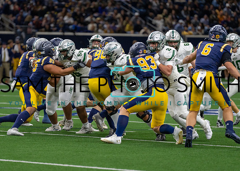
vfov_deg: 5.8
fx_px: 1676
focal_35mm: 246
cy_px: 96
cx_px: 91
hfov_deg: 8.2
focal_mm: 200
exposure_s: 1/1000
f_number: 2.8
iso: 2000
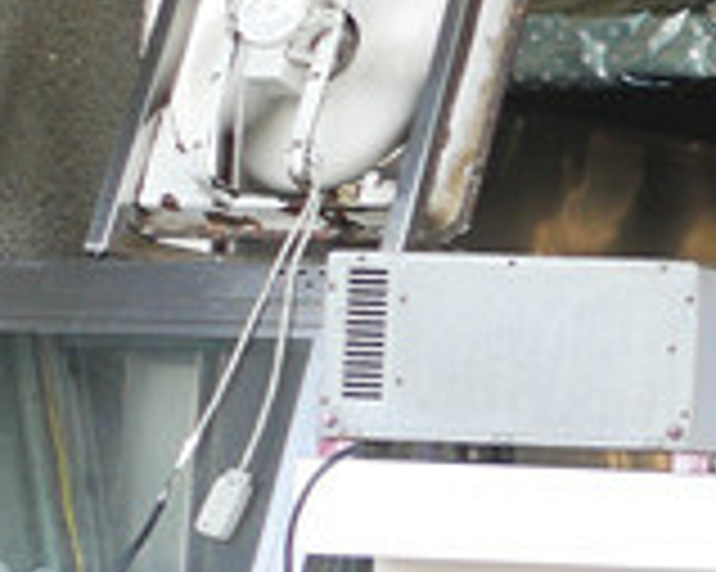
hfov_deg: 8.9
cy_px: 315
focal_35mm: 184
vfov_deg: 8.4
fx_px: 3897
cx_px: 2013
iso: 200
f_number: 2.2
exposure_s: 1/200
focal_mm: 15
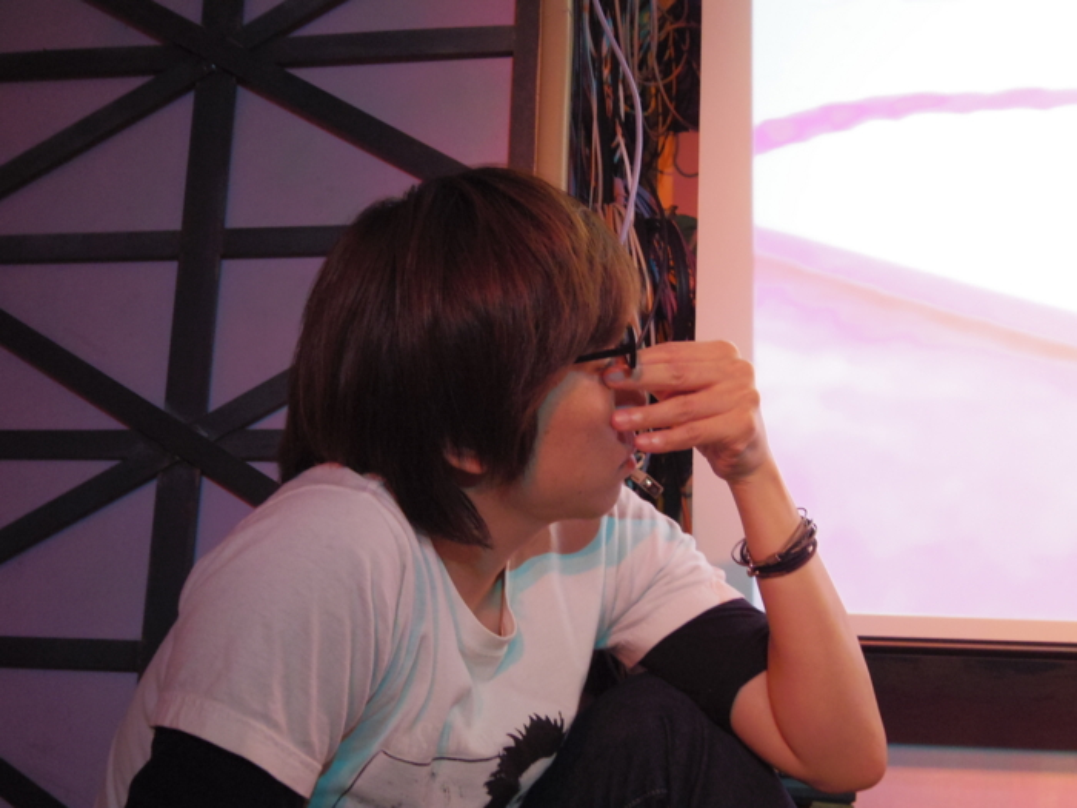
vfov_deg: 30.9
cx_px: 538
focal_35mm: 47
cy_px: 404
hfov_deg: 40.4
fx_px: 1462
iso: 800
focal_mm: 8.5
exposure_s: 1/60
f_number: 1.9
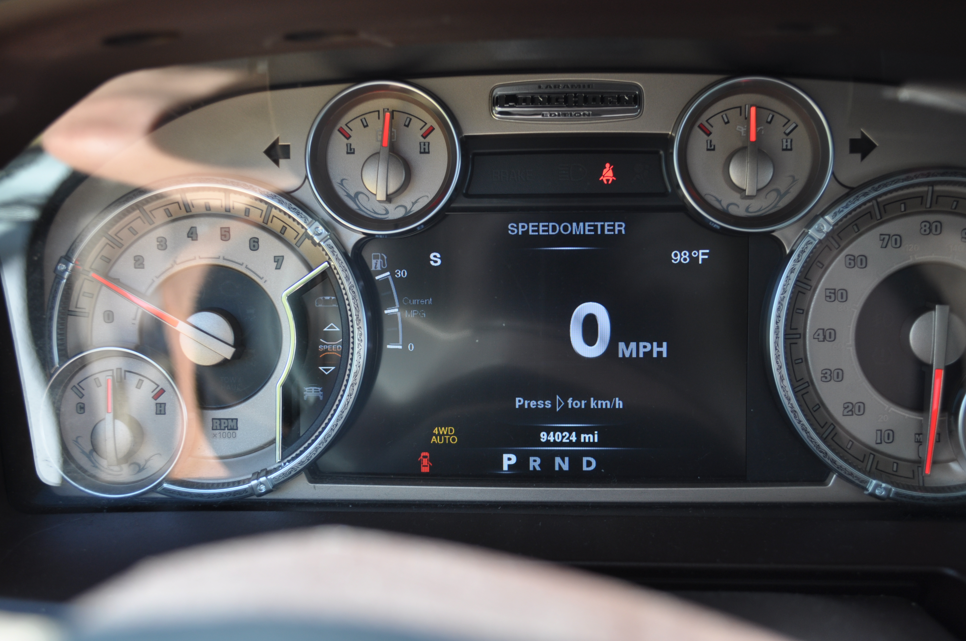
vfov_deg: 29.8
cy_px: 320
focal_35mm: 45
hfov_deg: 43.7
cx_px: 483
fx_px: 1206
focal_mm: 30
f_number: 4.5
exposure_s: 1/80
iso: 200
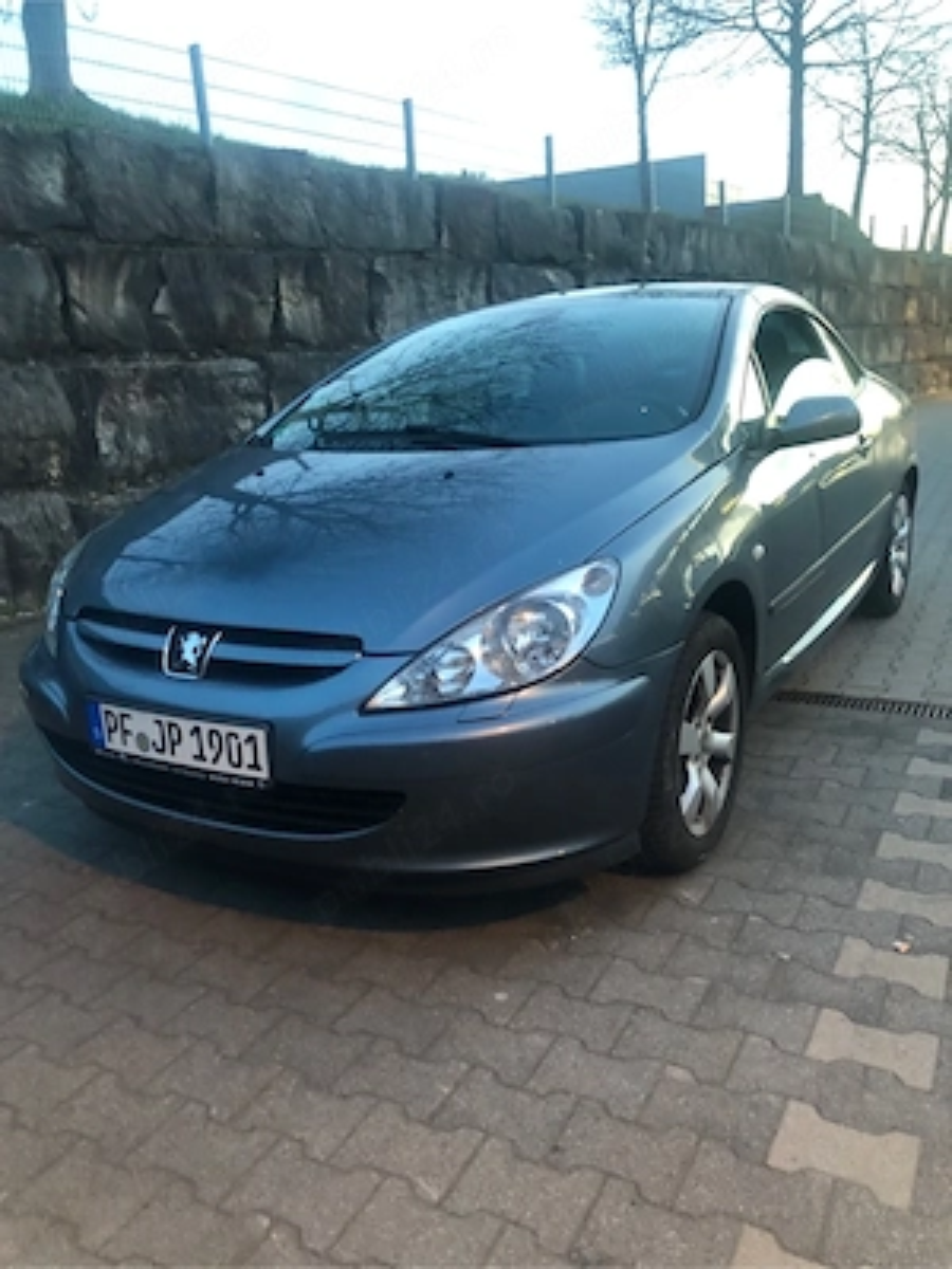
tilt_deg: -14.2
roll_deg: +2.7
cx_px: 476
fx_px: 1027
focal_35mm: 28
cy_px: 634
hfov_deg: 49.7
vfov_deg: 63.4
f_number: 1.8
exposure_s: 1/11
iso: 100
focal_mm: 3.99
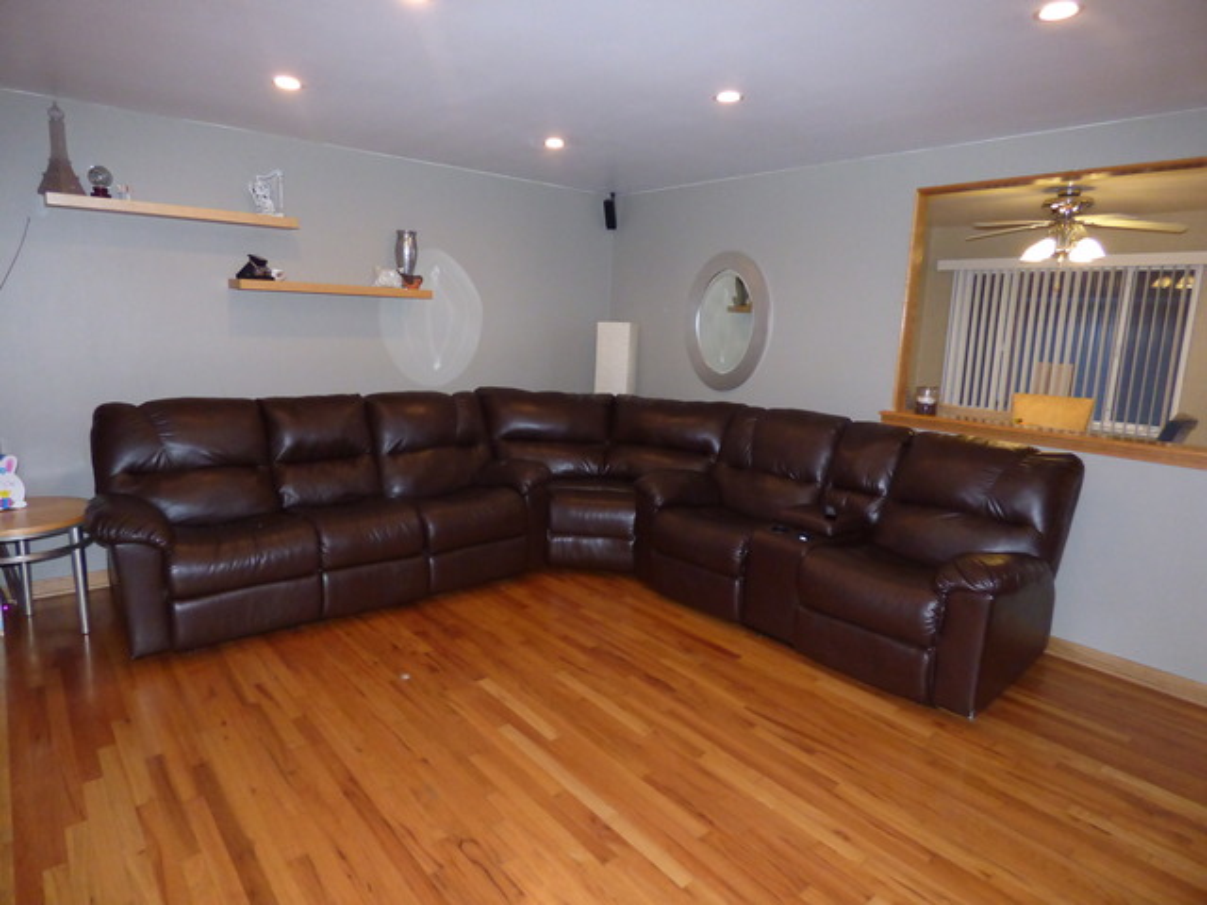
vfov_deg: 66.0
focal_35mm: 20
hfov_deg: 81.7
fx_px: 697
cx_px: 604
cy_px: 452
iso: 640
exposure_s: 1/100
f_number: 2.8
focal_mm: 3.58
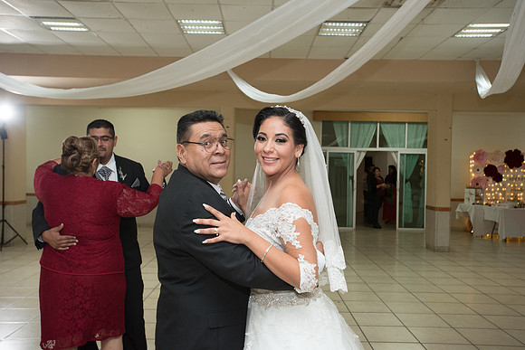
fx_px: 511
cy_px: 175
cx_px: 262
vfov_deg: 37.9
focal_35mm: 35
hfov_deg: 54.4
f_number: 3.5
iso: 1600
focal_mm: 35
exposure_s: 1/100
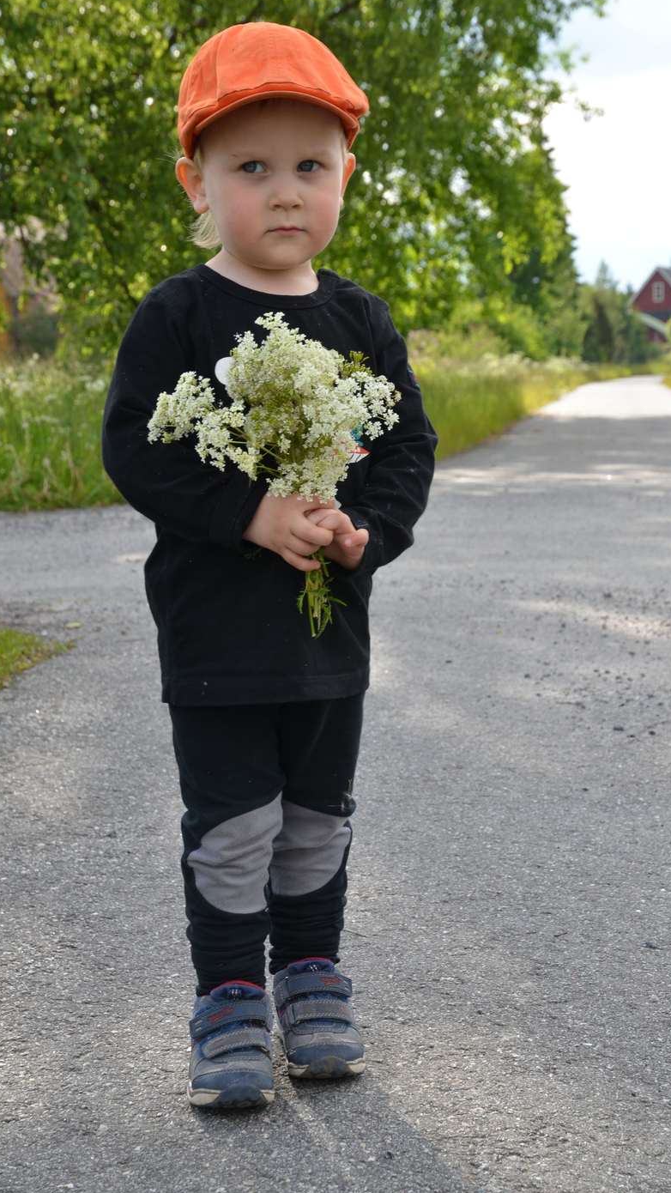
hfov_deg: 20.0
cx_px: 393
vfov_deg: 34.9
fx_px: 1898
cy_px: 595
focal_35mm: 60
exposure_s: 1/250
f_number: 8
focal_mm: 38
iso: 200
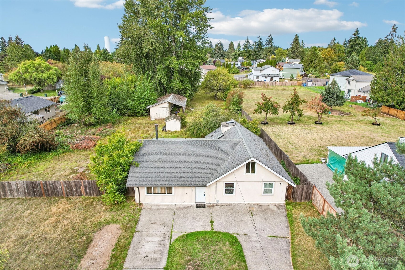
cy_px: 135
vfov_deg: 57.2
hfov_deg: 78.6
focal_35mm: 22
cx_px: 202
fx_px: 247
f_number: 2.8
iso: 130
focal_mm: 8.4
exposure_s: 1/1500
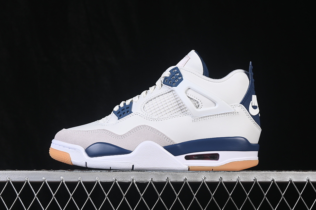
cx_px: 158
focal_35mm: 75
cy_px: 105
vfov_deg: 18.2
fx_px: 658
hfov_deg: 27.0
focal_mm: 50
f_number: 8
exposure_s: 1/80
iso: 160
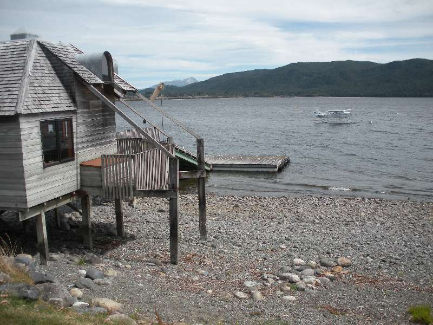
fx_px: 438
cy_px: 162
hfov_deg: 52.6
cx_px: 216
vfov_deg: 40.7
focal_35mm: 35
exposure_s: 1/931
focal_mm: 6.3
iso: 64
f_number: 3.5
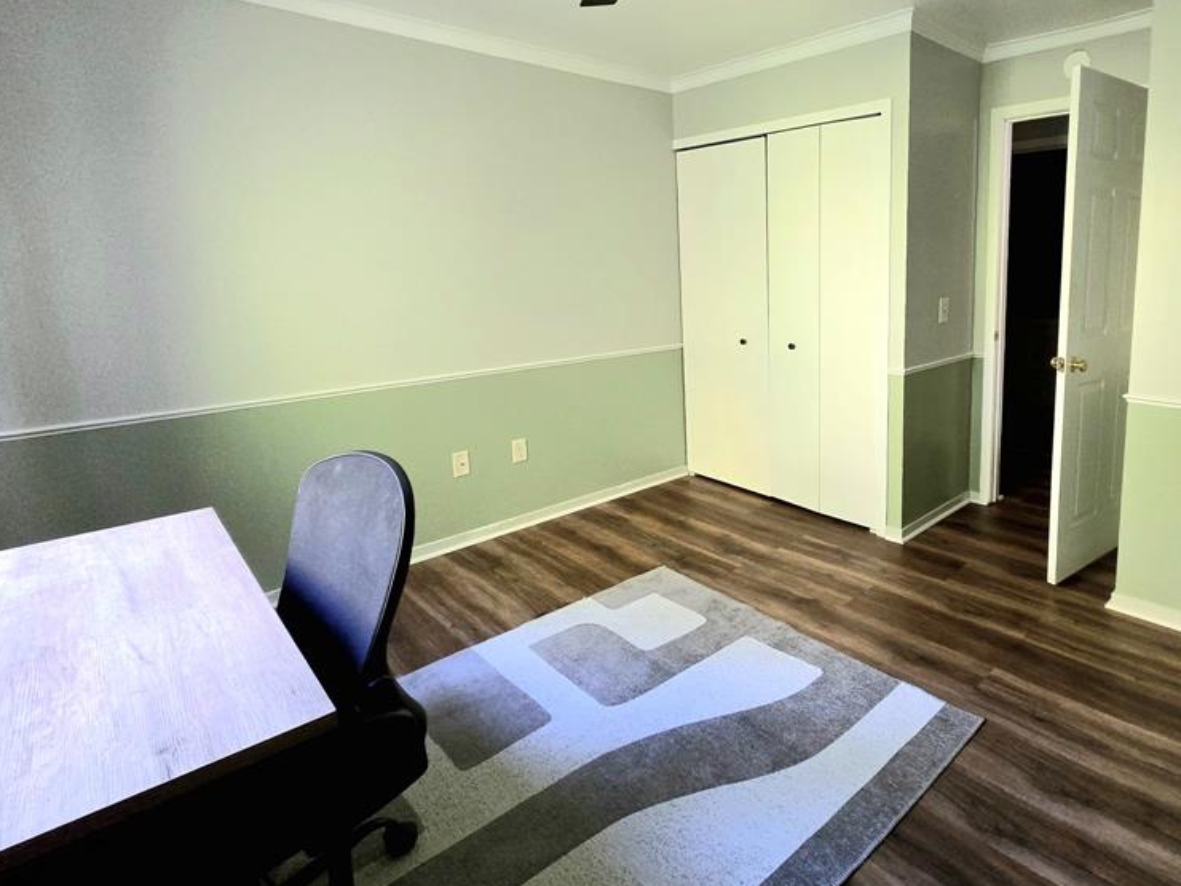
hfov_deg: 84.8
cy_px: 367
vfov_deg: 71.1
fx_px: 614
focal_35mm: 18
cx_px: 785
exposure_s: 1/60.2
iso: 800
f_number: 2.2
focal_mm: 2.2
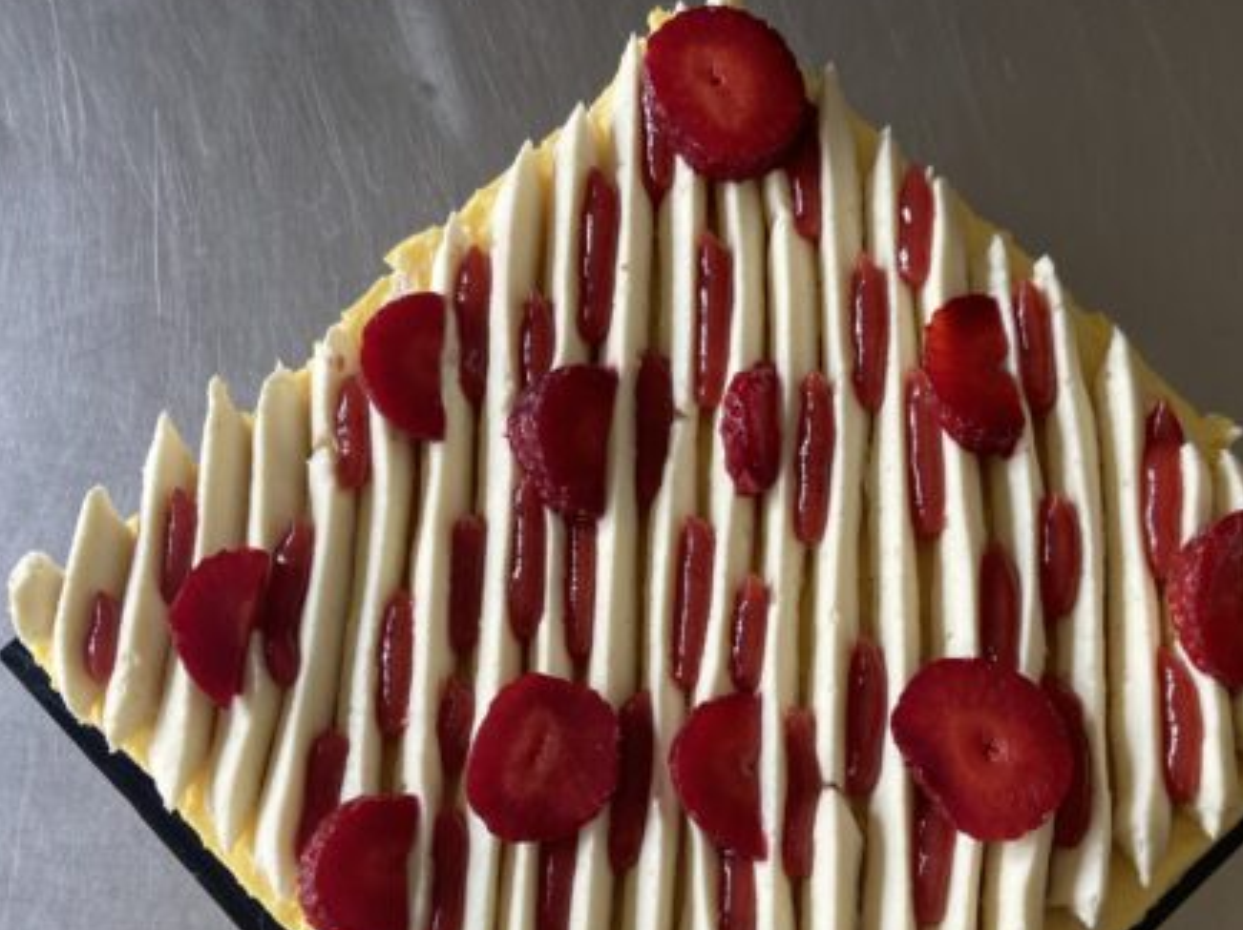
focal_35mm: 40
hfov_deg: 46.7
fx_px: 1436
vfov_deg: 35.3
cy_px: 675
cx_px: 700
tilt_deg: -80.7
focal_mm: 4.25
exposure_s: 1/122
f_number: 1.8
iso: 80
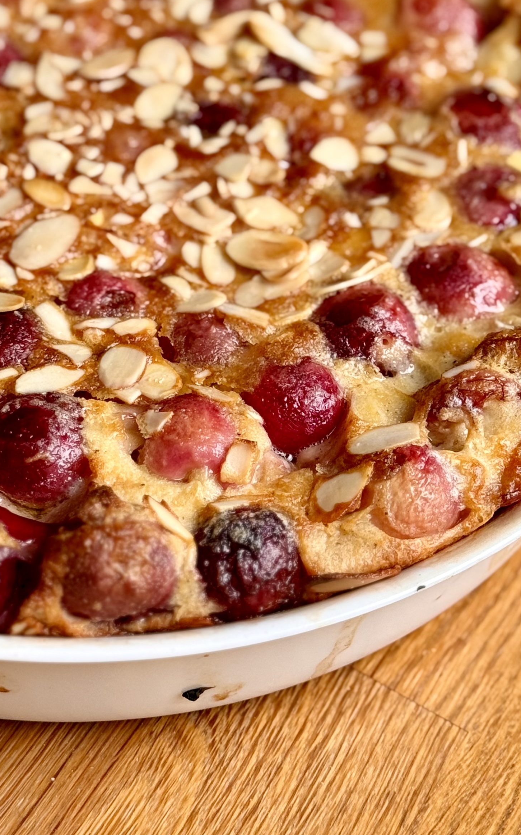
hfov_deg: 17.8
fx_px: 1659
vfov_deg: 28.0
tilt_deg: -44.5
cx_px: 233
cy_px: 250
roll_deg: +4.6
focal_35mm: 73
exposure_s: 1/102
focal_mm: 6.76
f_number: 1.78
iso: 100
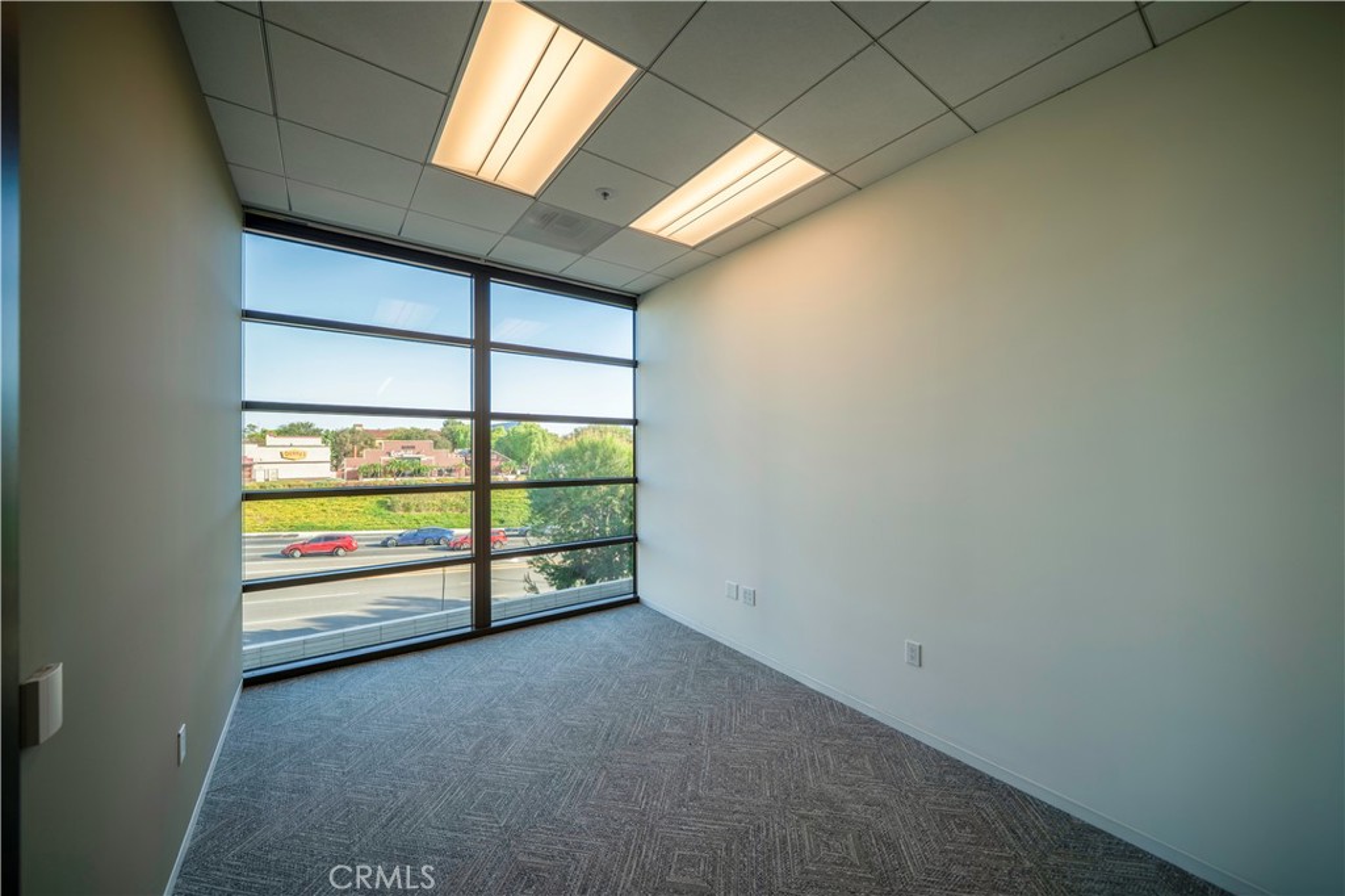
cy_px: 448
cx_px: 672
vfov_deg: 90.0
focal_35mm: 12
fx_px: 448
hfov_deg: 112.6
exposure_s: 1/1250
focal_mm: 12
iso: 100
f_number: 4
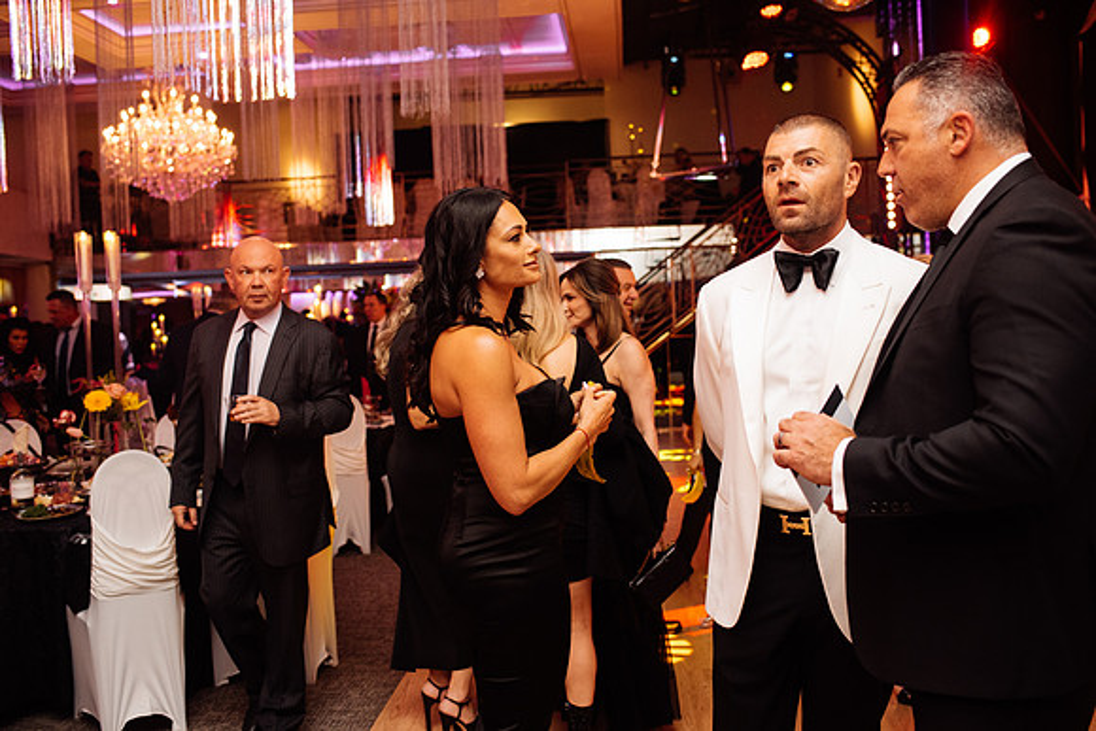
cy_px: 366
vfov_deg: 37.9
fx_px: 1066
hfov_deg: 54.4
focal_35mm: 35
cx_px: 548
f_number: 3.2
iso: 2500
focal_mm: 35
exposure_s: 1/200
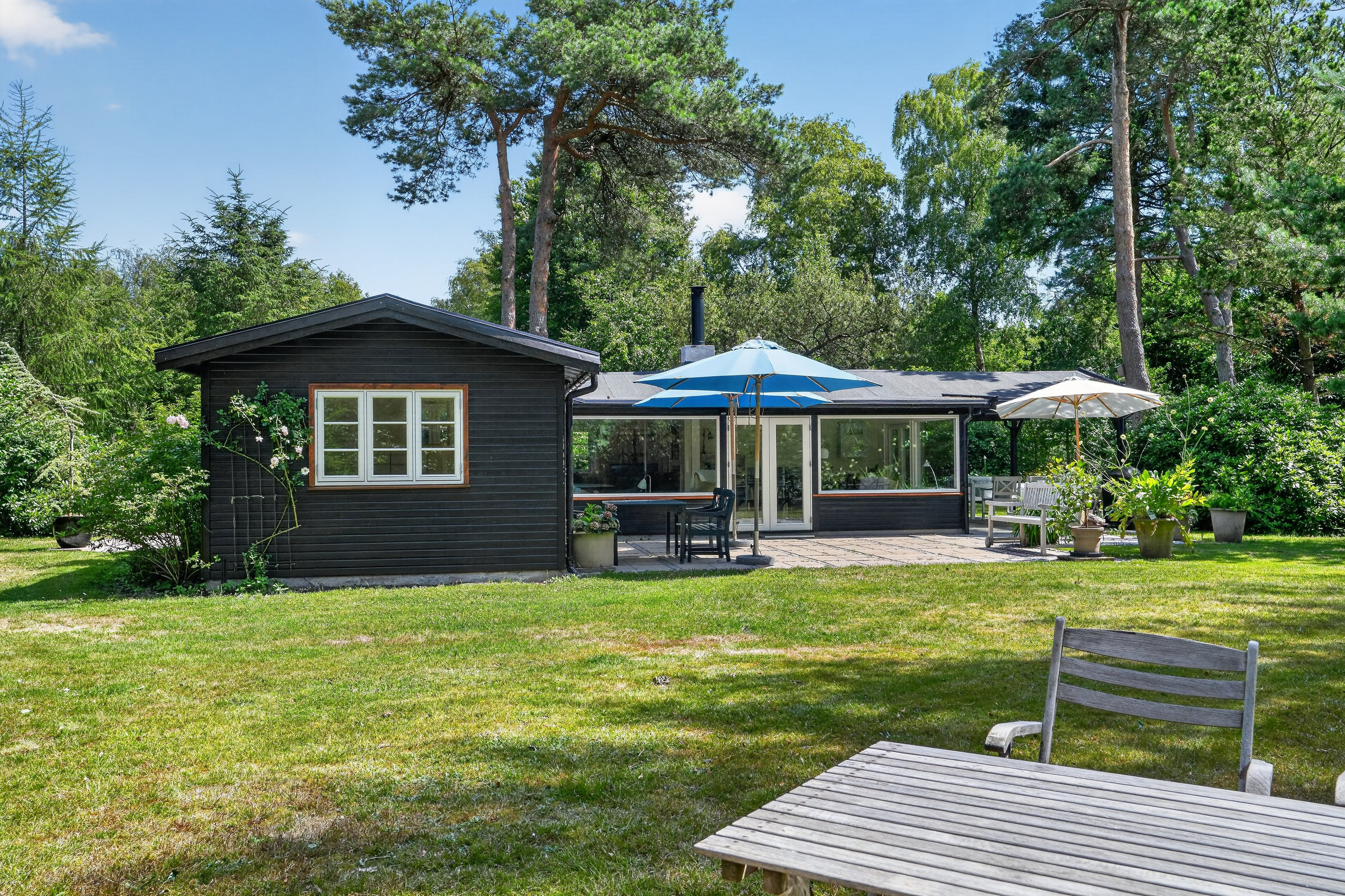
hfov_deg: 60.3
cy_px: 448
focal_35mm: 31
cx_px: 672
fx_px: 1158
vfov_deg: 42.3
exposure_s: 1/250
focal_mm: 31
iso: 400
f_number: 9
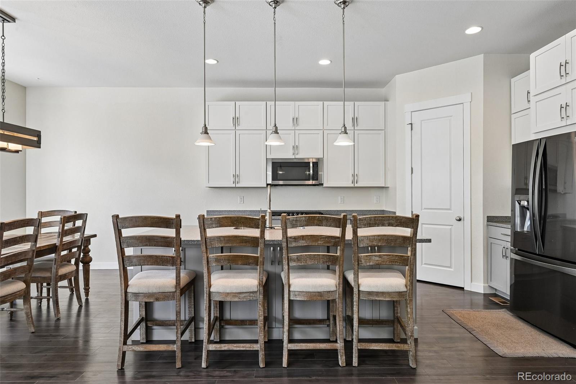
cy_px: 192
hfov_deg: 79.9
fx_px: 344
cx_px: 288
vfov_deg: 58.3
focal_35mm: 22
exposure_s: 1/40
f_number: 10
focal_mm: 21.5
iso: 400
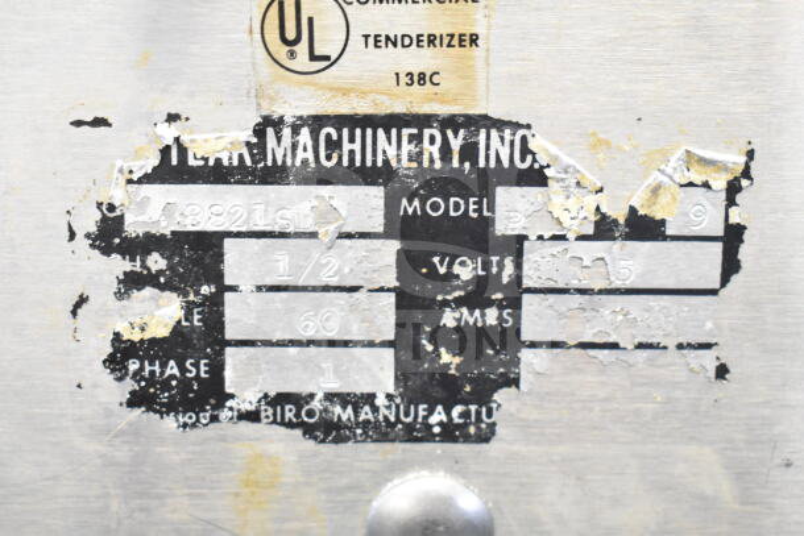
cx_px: 402
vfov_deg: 23.8
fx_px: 1273
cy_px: 268
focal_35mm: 57
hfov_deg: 35.0
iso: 5600
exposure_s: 1/60
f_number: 4.8
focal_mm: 38
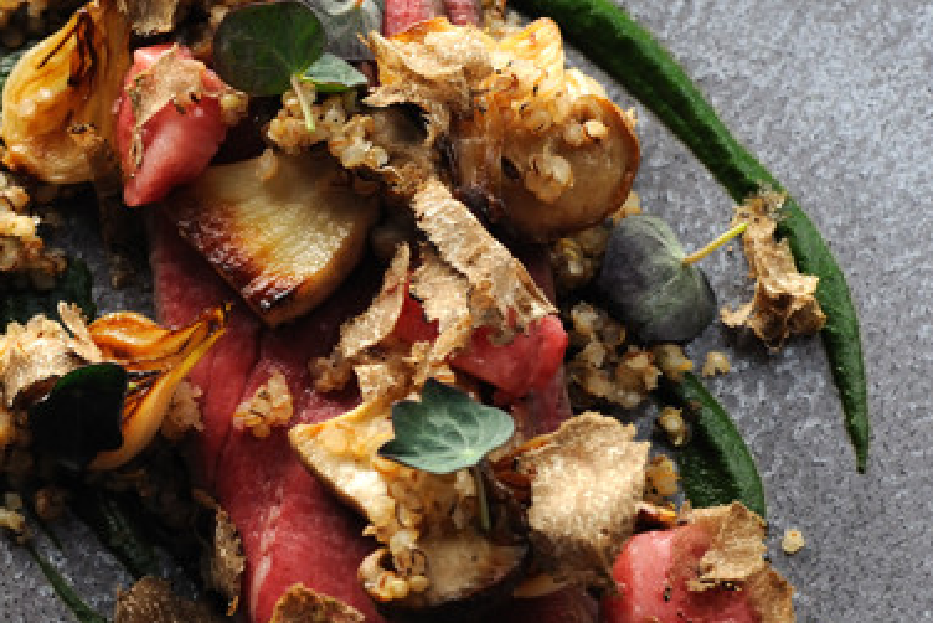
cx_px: 117
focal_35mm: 102
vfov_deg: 13.4
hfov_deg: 19.7
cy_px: 357
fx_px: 2644
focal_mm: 50
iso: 800
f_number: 8
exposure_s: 1/250
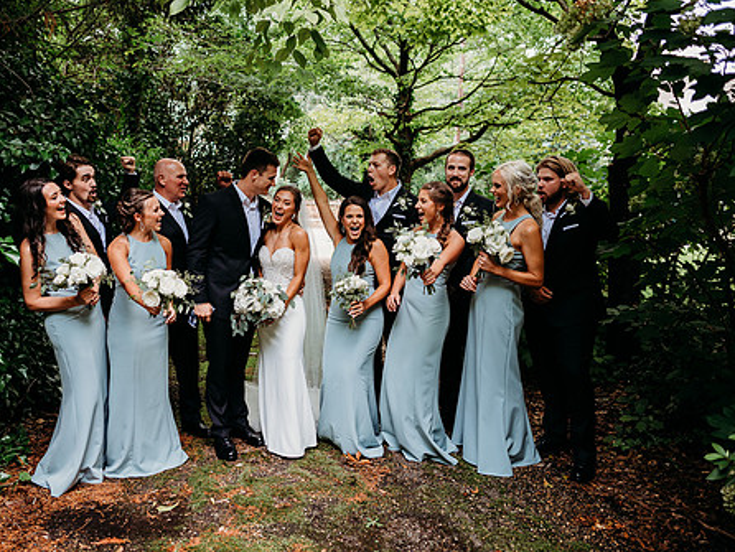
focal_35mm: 30
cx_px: 293
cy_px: 263
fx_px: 637
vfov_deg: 46.8
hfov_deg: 59.4
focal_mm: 24
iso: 250
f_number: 2.5
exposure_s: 1/250
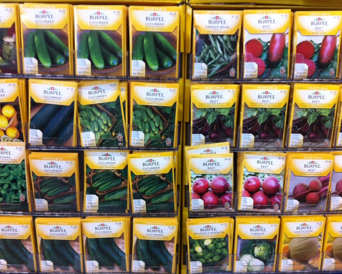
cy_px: 137
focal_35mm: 37
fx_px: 374
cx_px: 167
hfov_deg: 49.1
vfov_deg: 40.1
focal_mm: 3.85
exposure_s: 1/20
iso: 80
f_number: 2.8
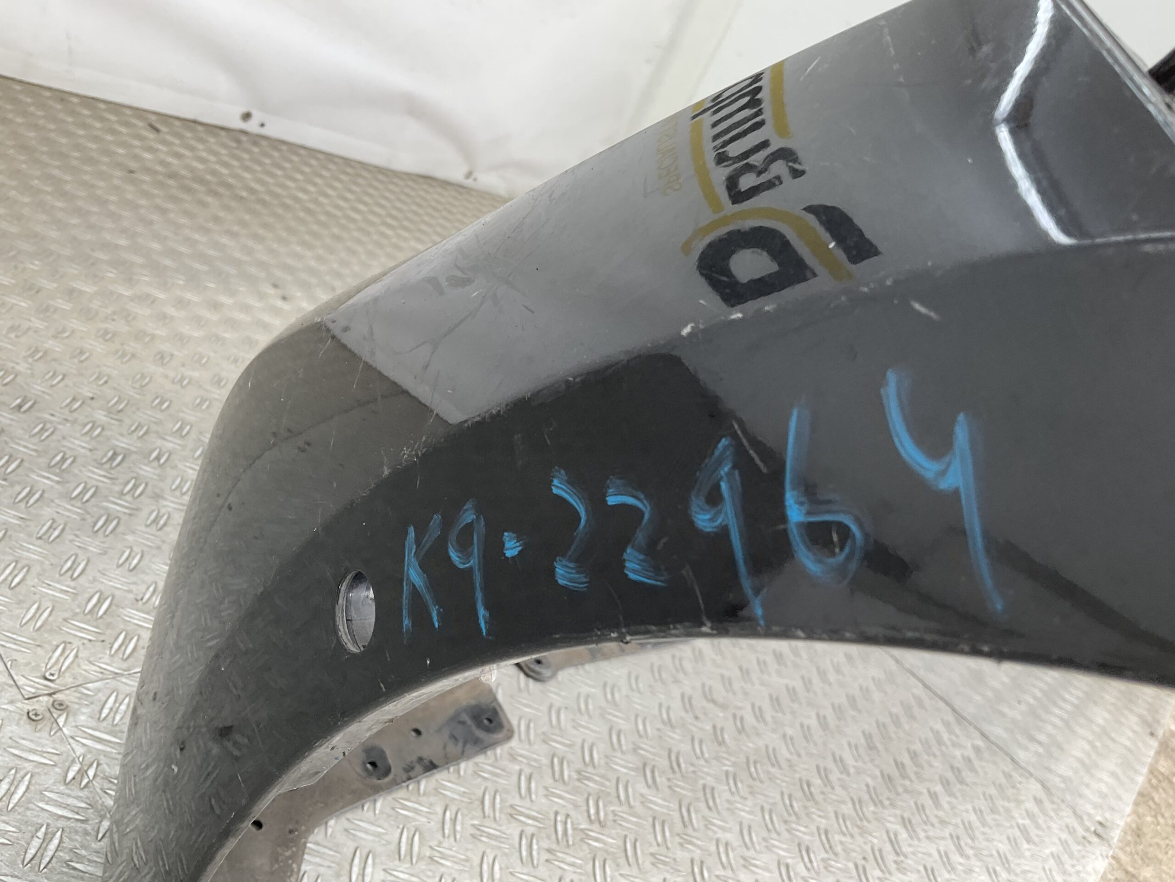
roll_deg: -31.2
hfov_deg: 61.7
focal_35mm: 29
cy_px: 441
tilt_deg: -21.7
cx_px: 588
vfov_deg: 48.2
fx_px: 984
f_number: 1.8
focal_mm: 3
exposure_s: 1/100
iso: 20
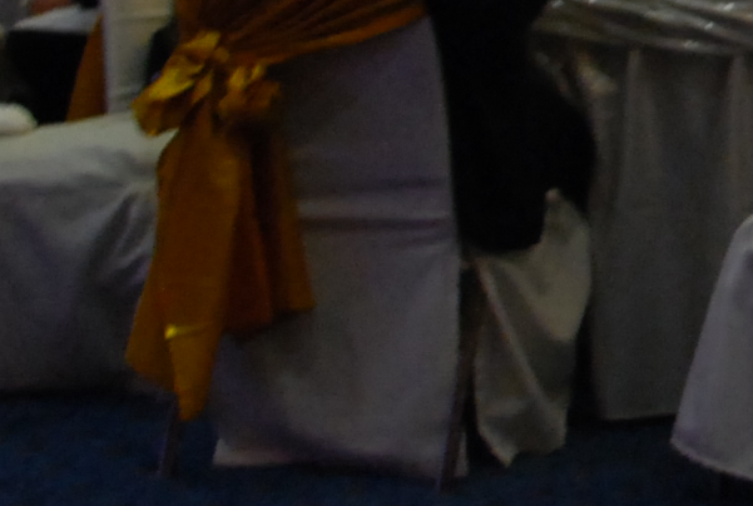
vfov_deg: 10.4
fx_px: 2726
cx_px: 1507
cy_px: -179
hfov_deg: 13.5
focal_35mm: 130
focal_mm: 18
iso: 800
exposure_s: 1/15
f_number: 3.5
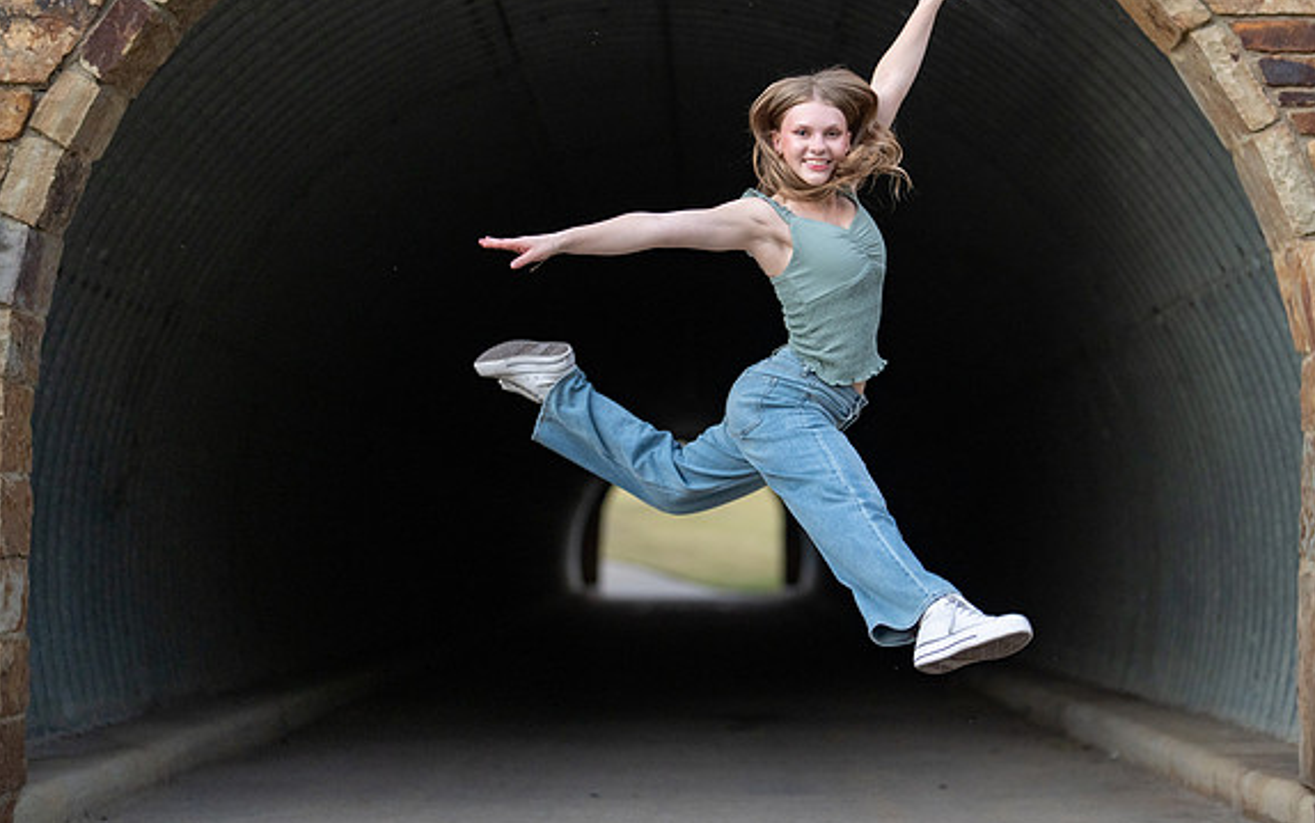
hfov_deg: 30.1
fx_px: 2437
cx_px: 777
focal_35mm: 68
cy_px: 460
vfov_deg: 19.1
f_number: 1.2
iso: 1000
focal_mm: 50
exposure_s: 1/1000
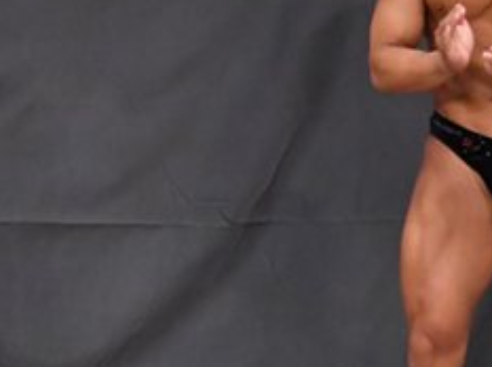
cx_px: -303
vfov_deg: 2.3
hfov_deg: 3.1
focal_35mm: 647
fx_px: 9182
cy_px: 215
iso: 6400
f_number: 5.6
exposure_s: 1/400
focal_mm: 135
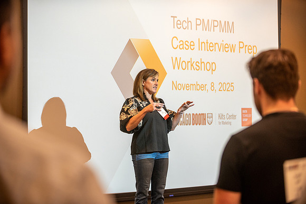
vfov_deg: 17.5
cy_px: 102
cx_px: 153
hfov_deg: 26.0
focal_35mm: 78
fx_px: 663
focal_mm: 78
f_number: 2.8
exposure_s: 1/320
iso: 1600
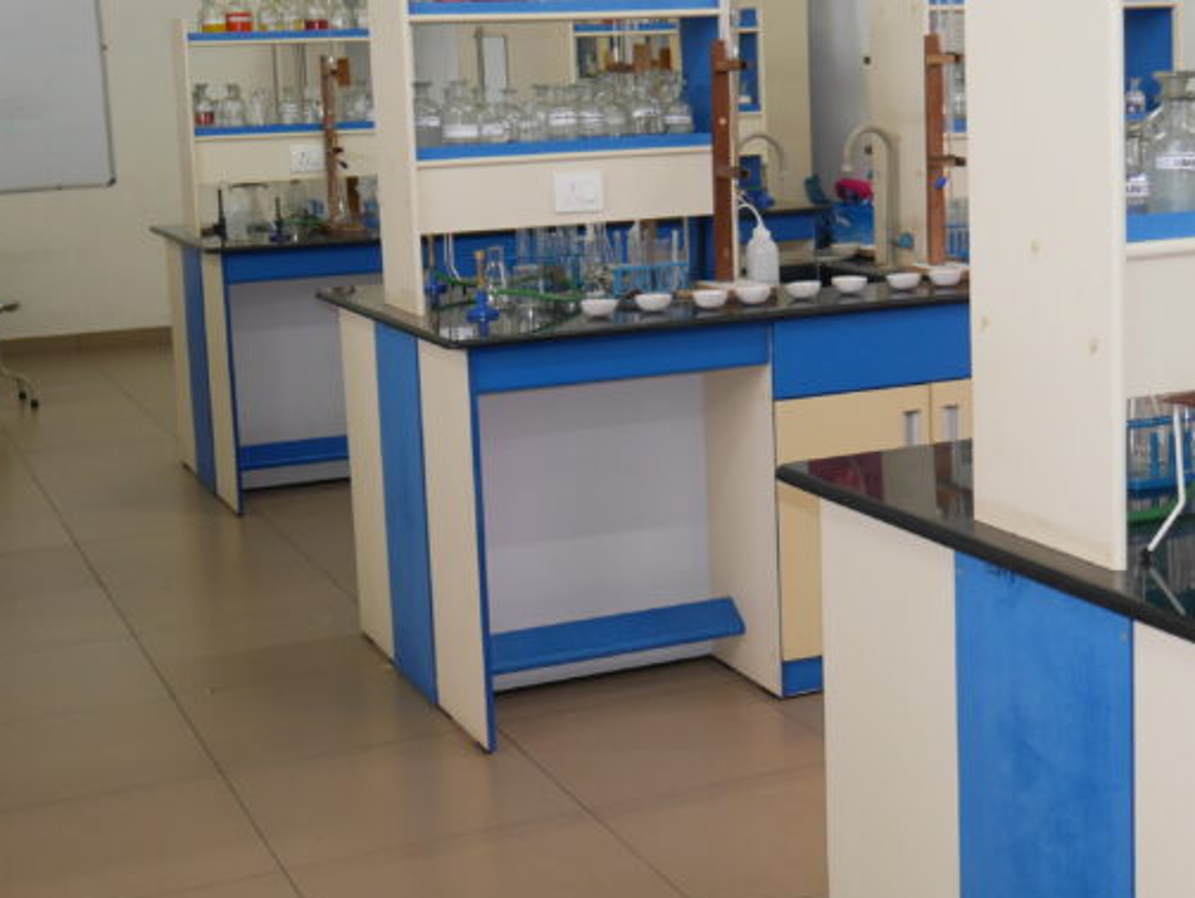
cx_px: 803
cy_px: 324
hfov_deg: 33.4
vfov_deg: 25.6
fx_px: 1969
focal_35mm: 57
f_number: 3.5
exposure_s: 1/60
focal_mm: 14
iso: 320
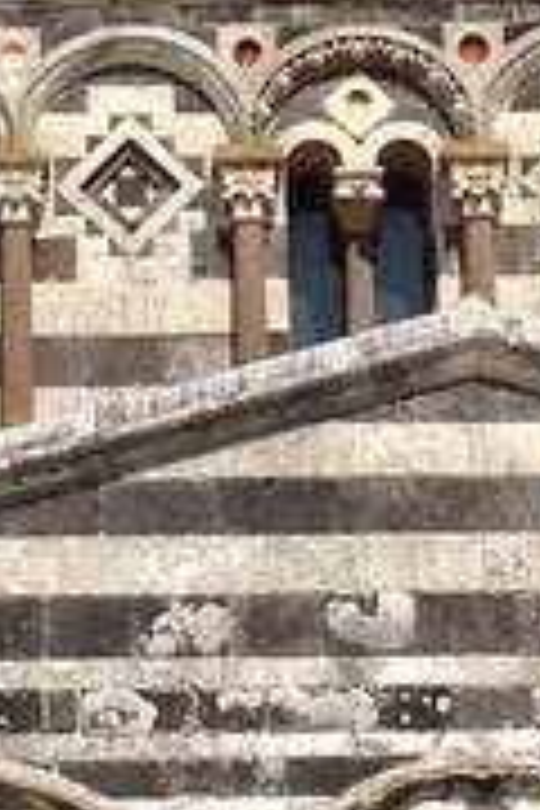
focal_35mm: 243
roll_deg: +1.1
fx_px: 5467
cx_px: -36
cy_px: 171
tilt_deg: +16.8
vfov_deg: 8.5
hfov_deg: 5.6
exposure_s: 1/2304
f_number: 2.4
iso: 50
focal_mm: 4.28
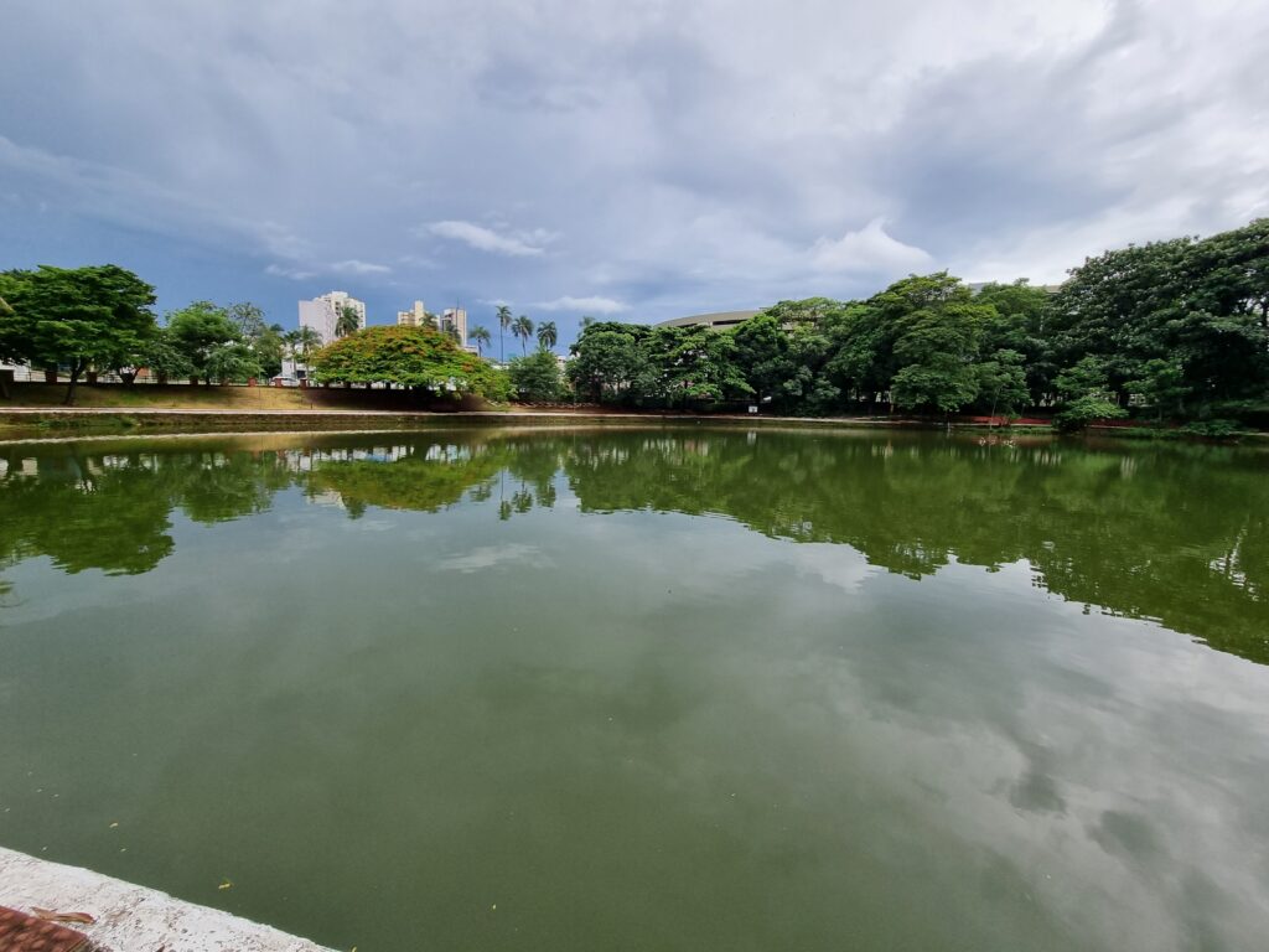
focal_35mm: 13
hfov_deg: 106.2
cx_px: 634
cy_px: 476
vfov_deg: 89.9
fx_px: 477
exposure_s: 1/1320
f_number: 2.2
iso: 50
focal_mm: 2.2
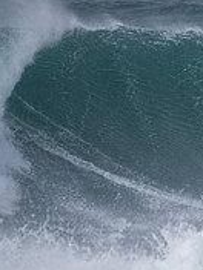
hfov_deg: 0.9
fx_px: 13339
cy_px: 68
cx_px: 408
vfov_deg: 1.2
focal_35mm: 1706
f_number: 5.6
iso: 80
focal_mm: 500
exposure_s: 1/1000
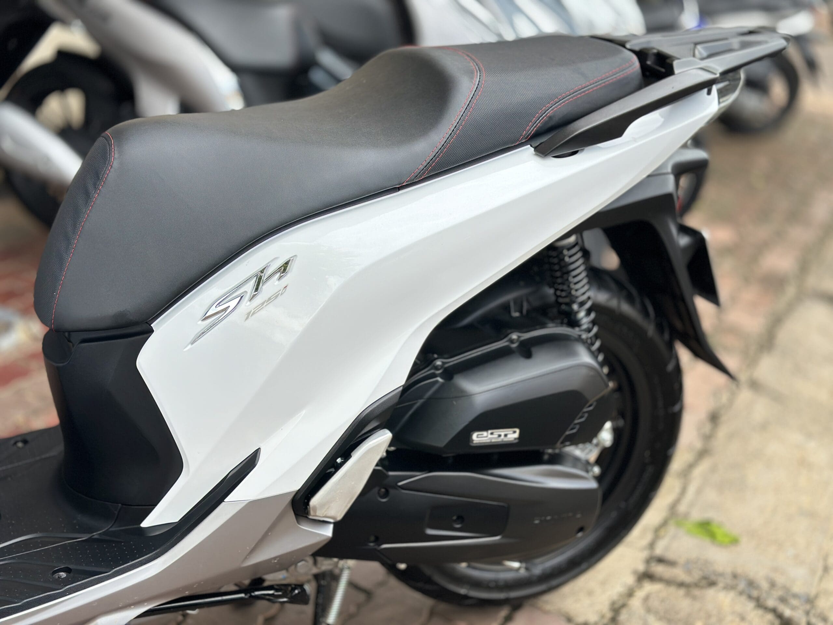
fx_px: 1155
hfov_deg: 39.7
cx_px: 416
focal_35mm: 48
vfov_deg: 30.3
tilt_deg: -18.4
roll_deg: -4.9
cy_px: 312
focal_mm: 6.86
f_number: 1.78
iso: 80
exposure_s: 1/762
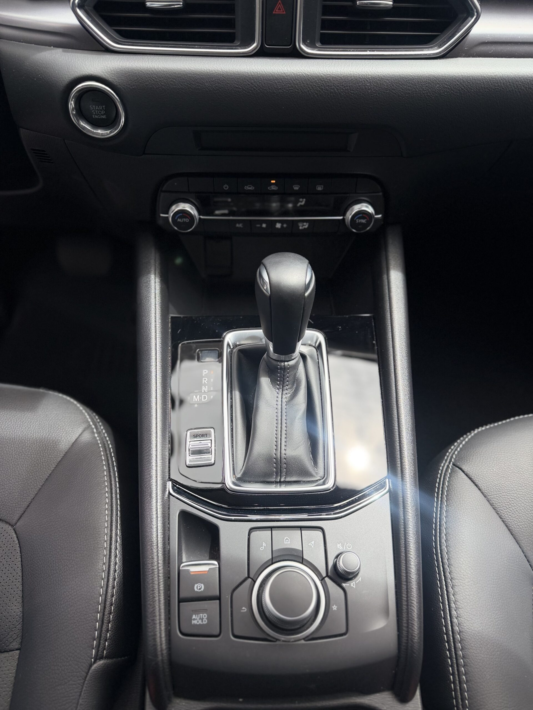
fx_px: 493
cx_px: 266
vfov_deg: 71.6
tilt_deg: -51.7
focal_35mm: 24
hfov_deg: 56.8
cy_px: 355
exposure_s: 1/1005
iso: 80
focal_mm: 6.76
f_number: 1.78
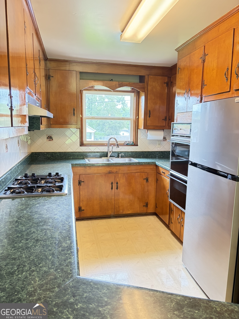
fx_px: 239
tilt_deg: -7.9
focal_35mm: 26
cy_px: 160
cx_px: 120
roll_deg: -1.3
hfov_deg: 53.1
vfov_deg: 67.3
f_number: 1.6
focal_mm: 5.96
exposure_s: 1/60
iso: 320
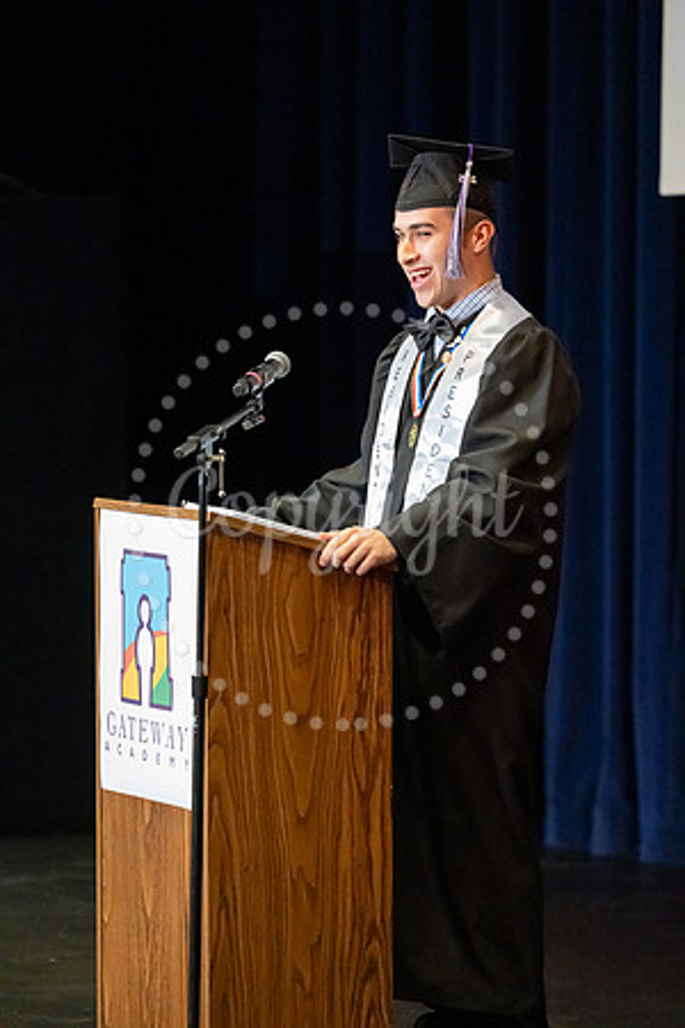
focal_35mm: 195
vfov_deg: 10.5
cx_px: 342
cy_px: 514
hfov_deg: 7.0
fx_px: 5565
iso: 20000
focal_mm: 195
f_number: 3.2
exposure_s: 1/640
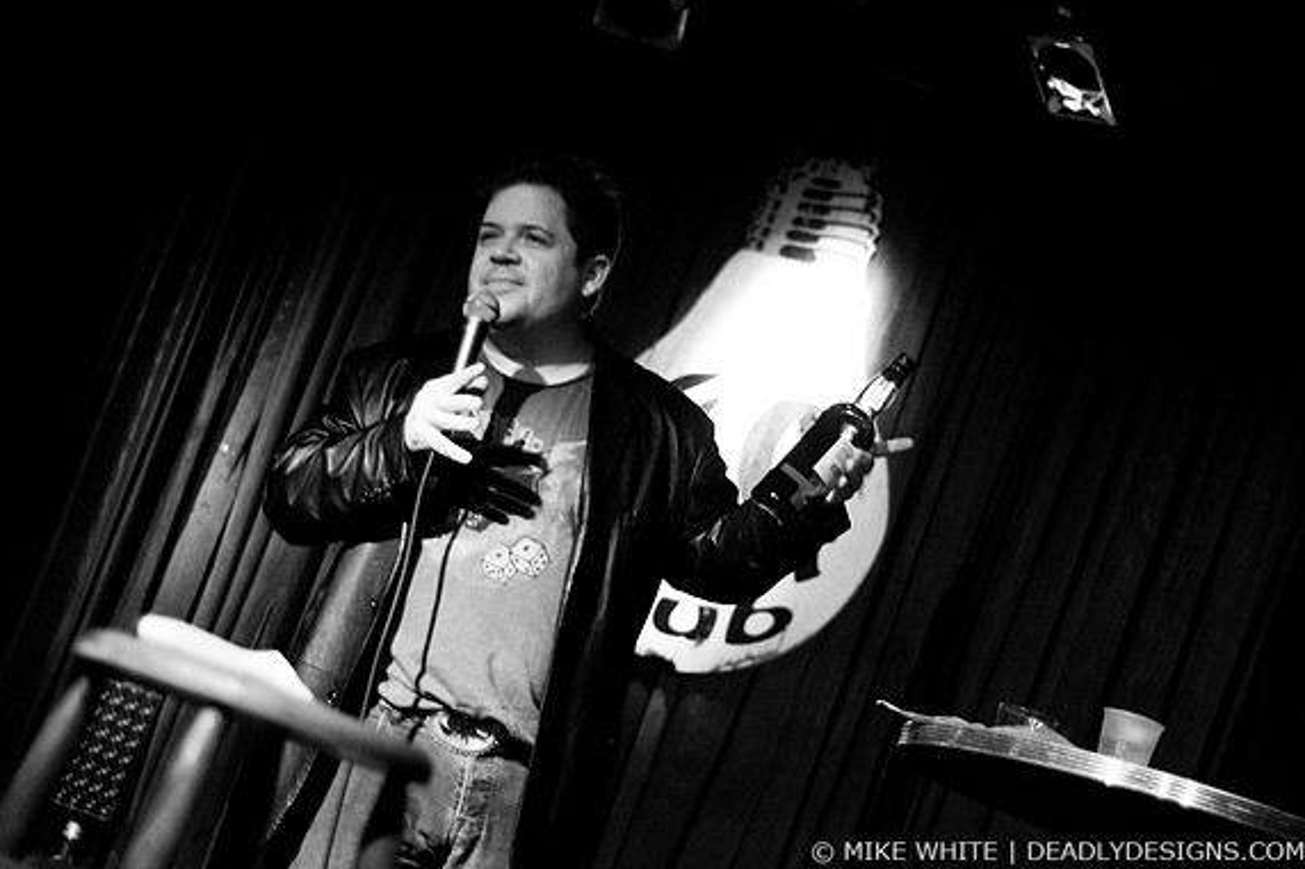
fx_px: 2754
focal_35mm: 76
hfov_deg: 26.7
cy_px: 432
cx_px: 655
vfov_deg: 17.9
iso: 1000
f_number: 1.8
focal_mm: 50
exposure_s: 1/60
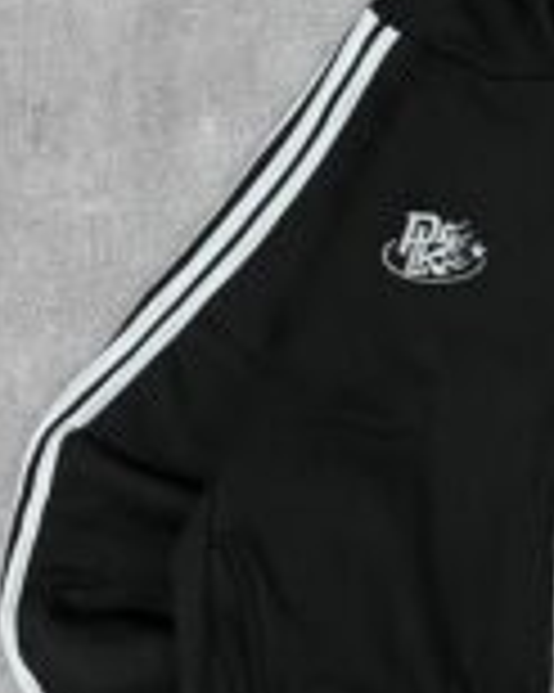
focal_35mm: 66
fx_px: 1354
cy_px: 369
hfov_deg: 22.1
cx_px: 586
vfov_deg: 28.7
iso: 125
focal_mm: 5.7
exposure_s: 1/60
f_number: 1.5
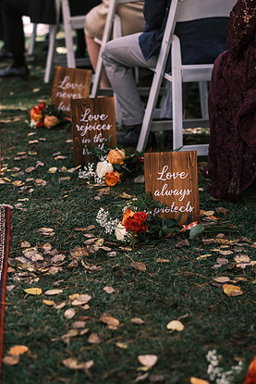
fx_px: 970
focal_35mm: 91
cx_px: 130
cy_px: 181
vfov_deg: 22.4
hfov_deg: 15.0
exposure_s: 1/2000
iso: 200
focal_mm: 56
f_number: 2
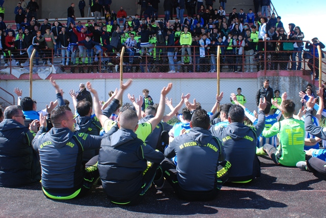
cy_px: 109
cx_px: 163
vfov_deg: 32.0
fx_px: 381
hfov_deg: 46.4
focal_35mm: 42
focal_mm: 28
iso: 320
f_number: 18
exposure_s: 1/50
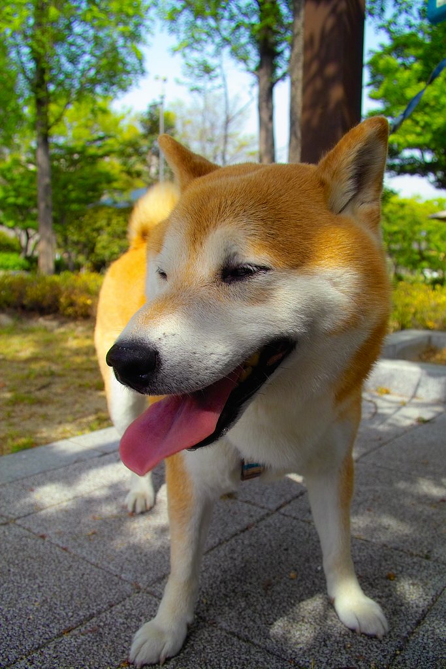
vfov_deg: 60.3
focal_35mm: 31
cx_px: 223
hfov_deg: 42.3
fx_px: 576
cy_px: 334
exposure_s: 1/125
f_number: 6.7
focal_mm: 18
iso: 100
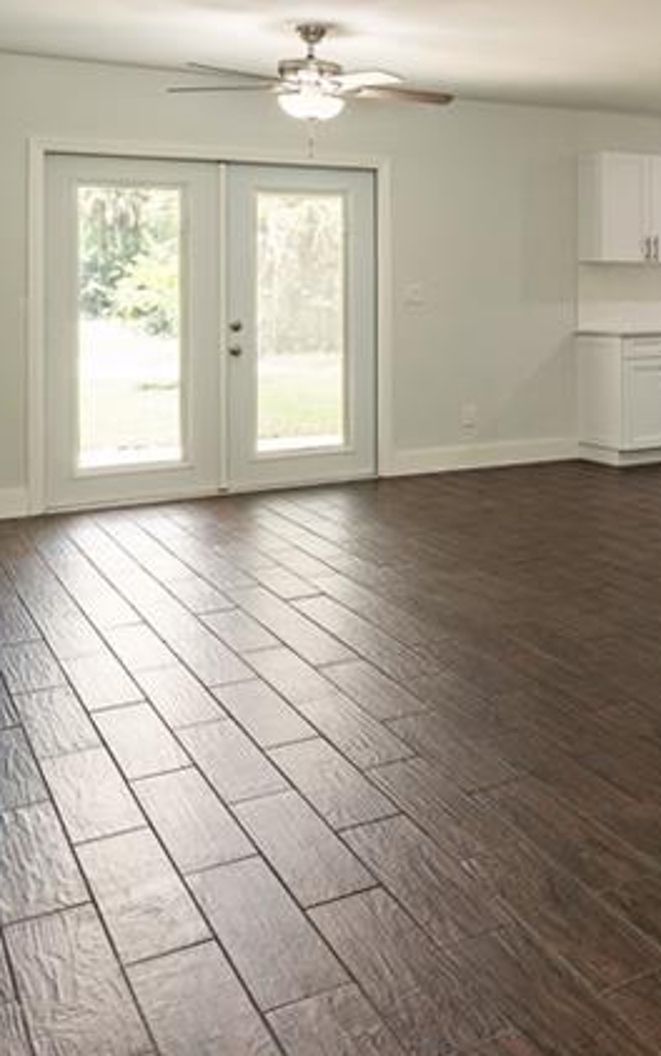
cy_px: 292
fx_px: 1210
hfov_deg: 26.7
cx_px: 819
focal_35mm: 42
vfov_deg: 45.9
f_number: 9
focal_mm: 17
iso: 100
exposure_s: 1/3
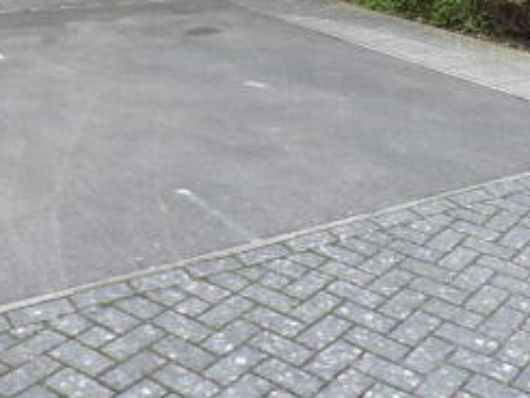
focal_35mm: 57
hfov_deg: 33.7
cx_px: 293
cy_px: 64
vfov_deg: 25.1
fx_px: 873
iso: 100
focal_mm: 4.3
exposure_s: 1/60
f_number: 3
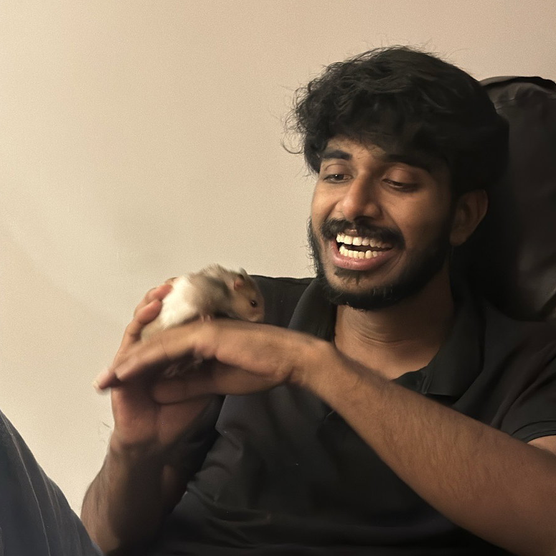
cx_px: 278
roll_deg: +4.1
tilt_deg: -4.5
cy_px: 276
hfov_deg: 30.0
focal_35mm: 57
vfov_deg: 30.0
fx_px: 1036
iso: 1000
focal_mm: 6.86
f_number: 1.78
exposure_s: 1/20
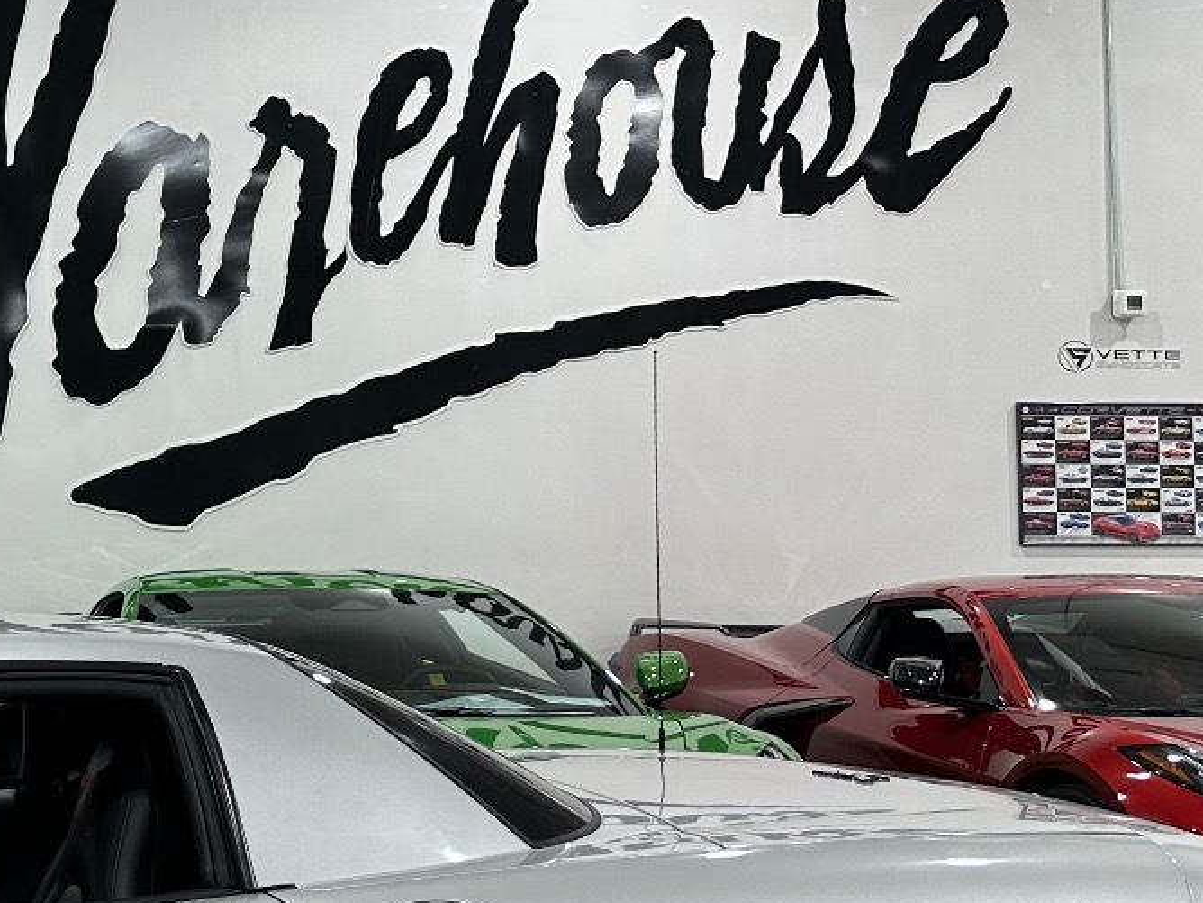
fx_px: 2398
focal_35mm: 69
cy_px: 393
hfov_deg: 24.7
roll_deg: -0.8
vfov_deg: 21.3
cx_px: -339
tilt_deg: +2.8
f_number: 1.78
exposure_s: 1/120
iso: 80
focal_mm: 6.86
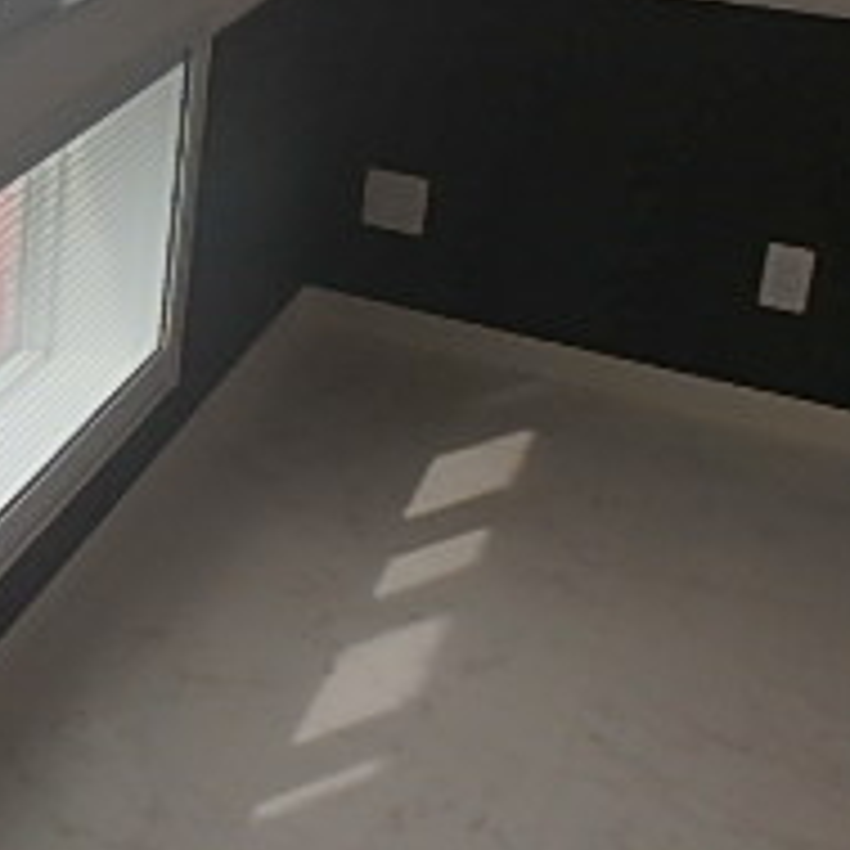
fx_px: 1750
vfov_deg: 25.8
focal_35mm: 63
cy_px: -9
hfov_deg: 21.4
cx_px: -526
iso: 125
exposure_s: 1/500
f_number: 3.5
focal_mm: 3.7
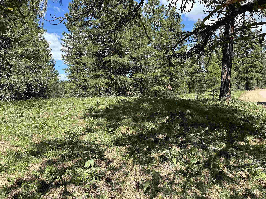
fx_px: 184
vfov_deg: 56.8
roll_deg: +3.5
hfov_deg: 71.6
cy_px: 100
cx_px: 133
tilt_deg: -2.6
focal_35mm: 24
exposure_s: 1/1812
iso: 80
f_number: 1.78
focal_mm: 6.86
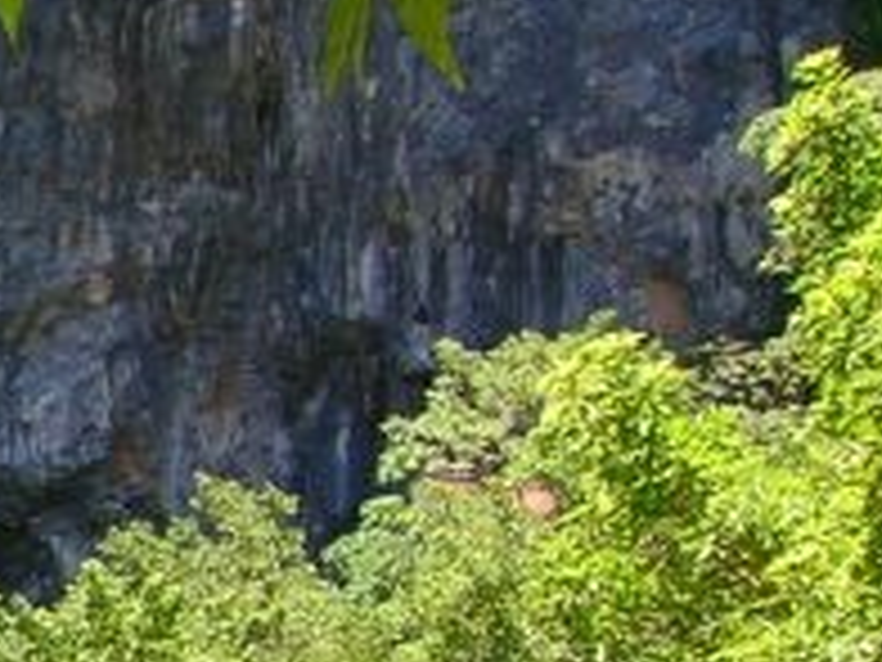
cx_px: -896
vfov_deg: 10.4
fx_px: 3542
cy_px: 878
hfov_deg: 12.5
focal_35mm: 139
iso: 50
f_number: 4.9
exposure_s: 1/94.1
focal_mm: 5.7
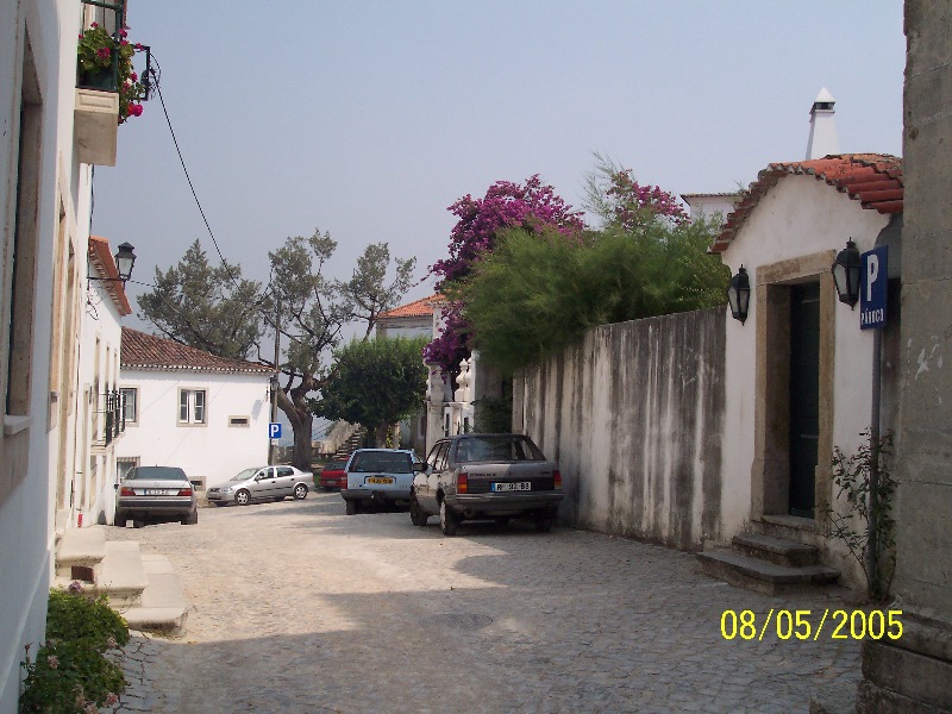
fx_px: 1045
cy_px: 357
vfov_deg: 37.7
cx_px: 476
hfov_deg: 49.0
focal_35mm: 38
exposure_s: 1/1000
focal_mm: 8
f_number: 4.8
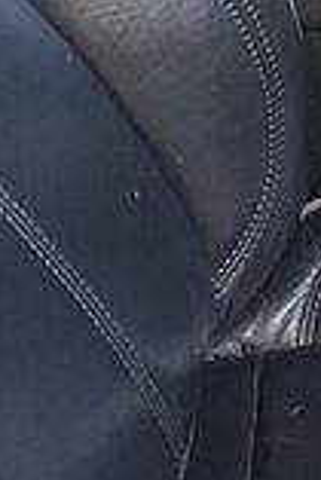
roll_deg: +1.9
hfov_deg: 13.2
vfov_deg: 20.1
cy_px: -101
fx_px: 1268
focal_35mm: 95
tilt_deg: -24.5
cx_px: 559
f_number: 2.2
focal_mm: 4.15
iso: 125
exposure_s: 1/33
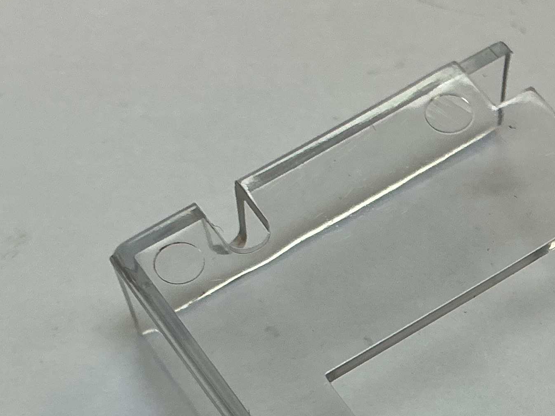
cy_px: 461
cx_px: 370
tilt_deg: -63.4
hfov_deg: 22.4
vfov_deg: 16.4
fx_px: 1395
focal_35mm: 87
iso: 20
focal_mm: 3
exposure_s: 1/109
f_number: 1.8
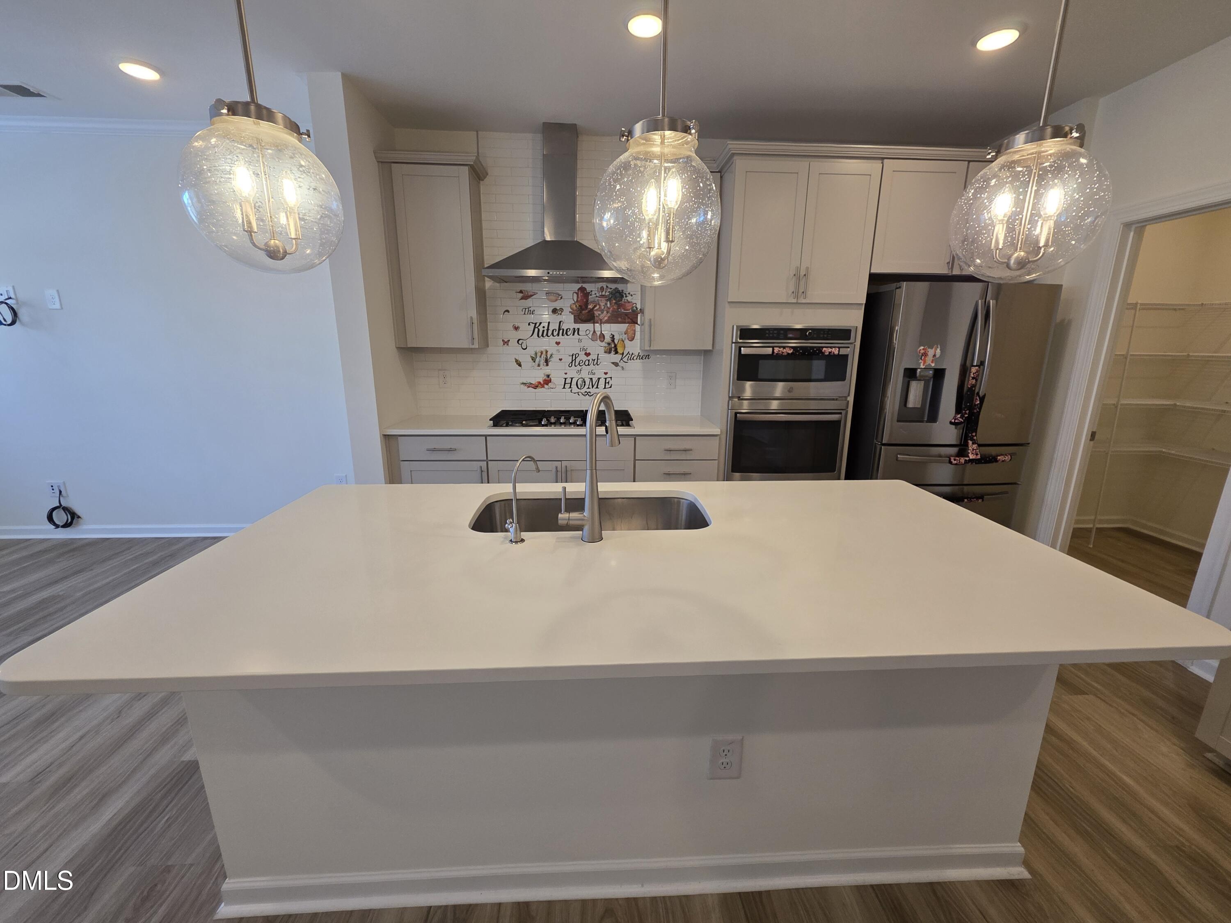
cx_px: 616
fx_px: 462
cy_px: 462
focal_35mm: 13
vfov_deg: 89.9
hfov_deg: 106.2
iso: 100
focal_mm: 2.2
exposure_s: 1/120
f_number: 1.9
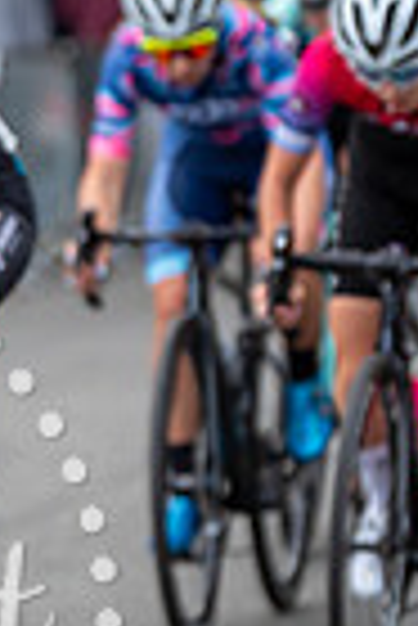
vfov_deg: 5.1
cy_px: 252
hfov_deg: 3.4
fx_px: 7070
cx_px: -216
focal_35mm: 407
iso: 640
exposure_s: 1/500
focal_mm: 126
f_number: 2.8
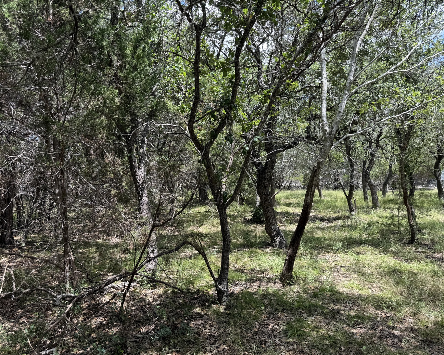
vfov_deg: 54.9
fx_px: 342
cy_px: 184
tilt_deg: +3.0
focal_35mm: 26
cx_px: 203
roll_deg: +2.5
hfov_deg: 65.9
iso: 80
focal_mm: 6.76
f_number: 1.78
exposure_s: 1/858
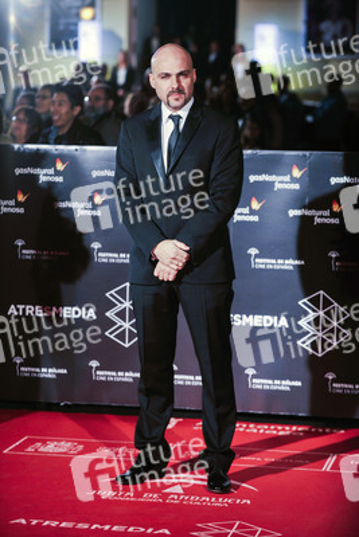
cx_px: 180
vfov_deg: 18.6
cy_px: 268
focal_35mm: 110
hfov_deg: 12.5
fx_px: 1644
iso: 800
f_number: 3.2
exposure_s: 1/250
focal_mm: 110
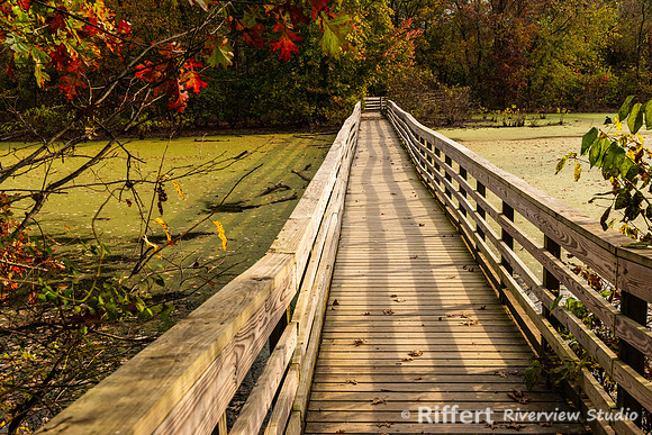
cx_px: 326
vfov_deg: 35.1
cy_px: 218
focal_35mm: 38
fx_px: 688
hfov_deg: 50.7
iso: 400
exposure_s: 1/320
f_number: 10
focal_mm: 38
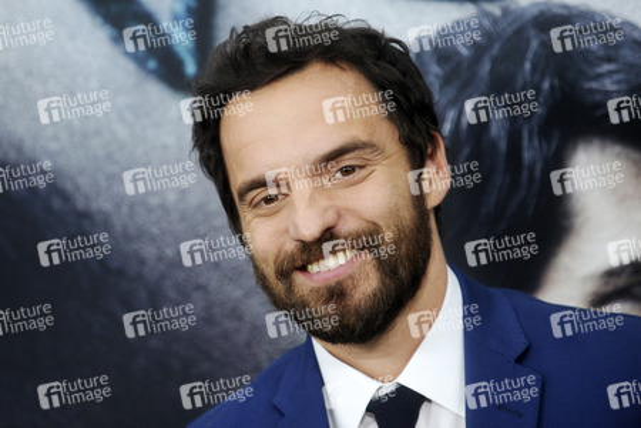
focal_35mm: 200
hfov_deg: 10.3
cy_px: 214
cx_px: 320
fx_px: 3561
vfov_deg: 6.9
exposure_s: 1/800
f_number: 4
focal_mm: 200
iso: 1600
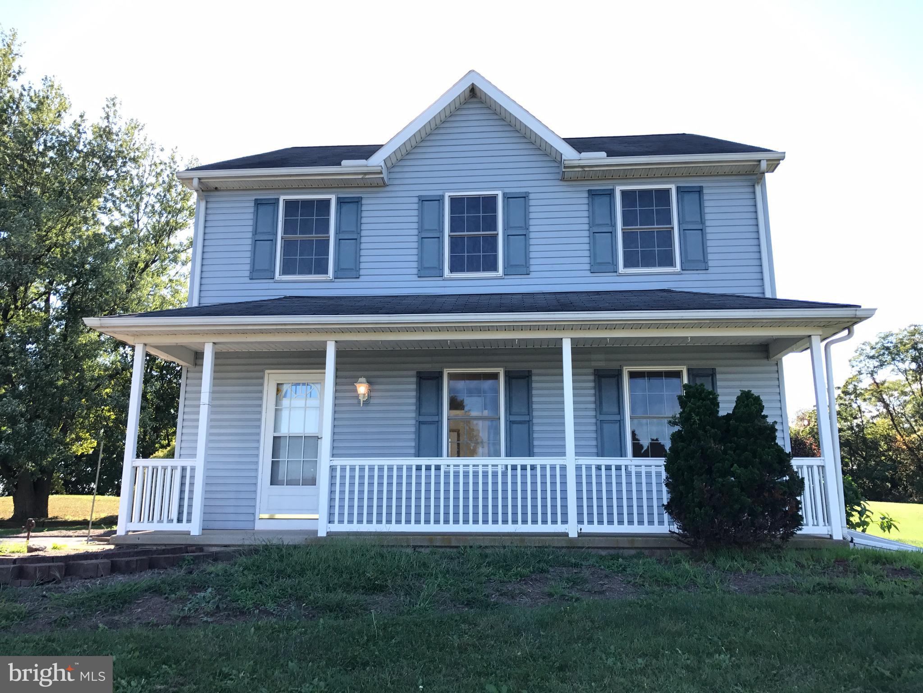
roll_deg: +0.0
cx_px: 462
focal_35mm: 28
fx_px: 747
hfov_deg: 63.4
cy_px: 346
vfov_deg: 49.7
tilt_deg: +11.7
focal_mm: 3.99
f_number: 1.8
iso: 20
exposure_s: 1/577
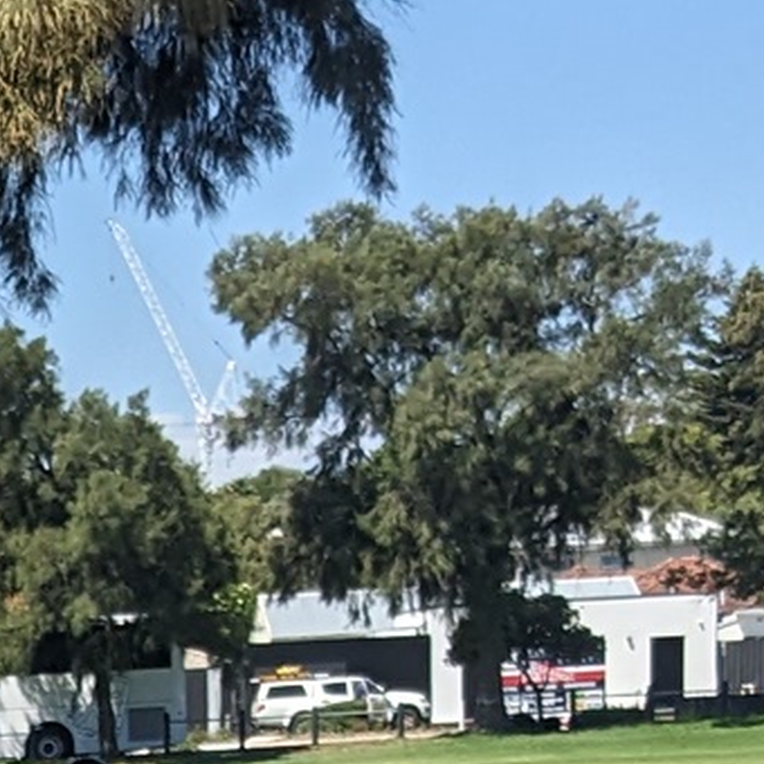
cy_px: 1656
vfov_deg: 8.9
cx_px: -283
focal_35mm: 182
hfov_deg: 9.4
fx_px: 4545
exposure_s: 1/2611
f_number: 1.73
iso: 51
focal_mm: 4.38
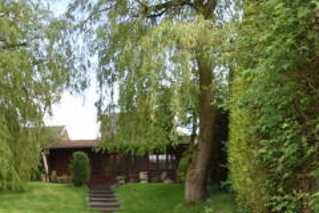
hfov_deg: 45.9
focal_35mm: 41
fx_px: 363
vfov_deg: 31.4
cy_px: 183
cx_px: 83
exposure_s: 1/200
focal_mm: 10
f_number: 5
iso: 125
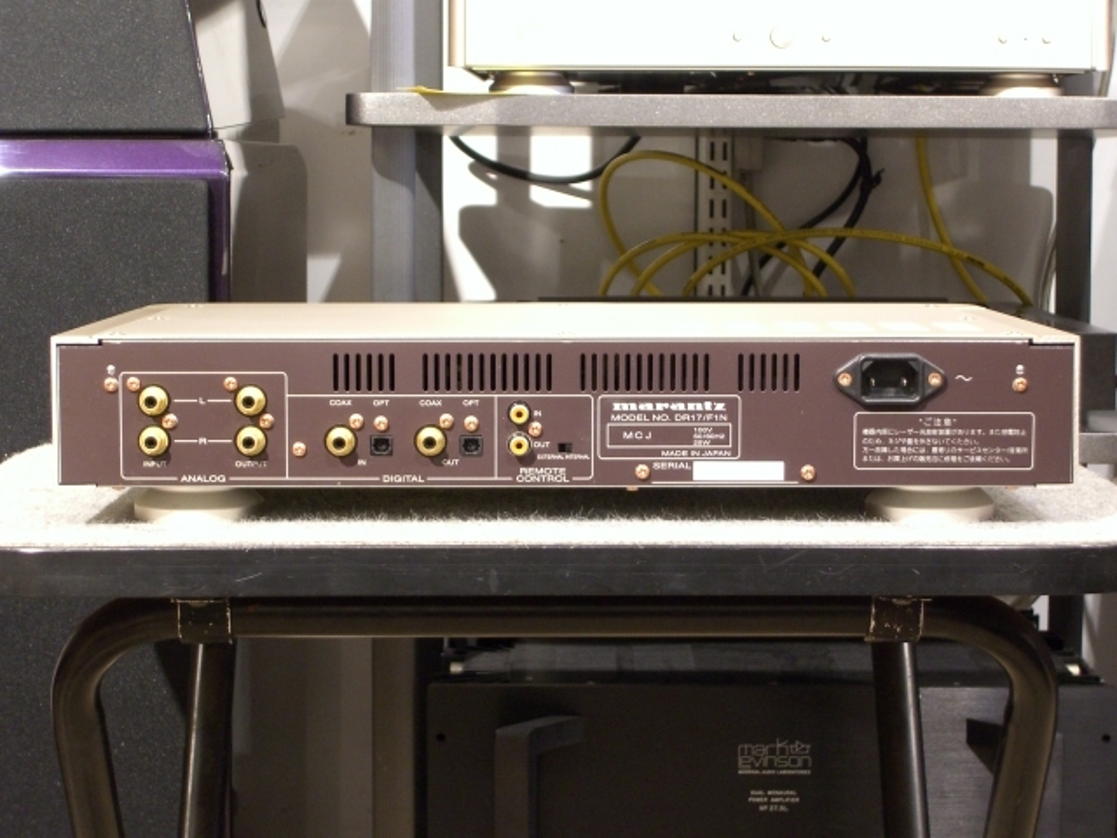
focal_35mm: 80
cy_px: 419
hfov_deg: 24.4
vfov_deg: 18.4
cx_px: 558
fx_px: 2581
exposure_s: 1/4
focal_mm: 16.6
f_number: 4.4
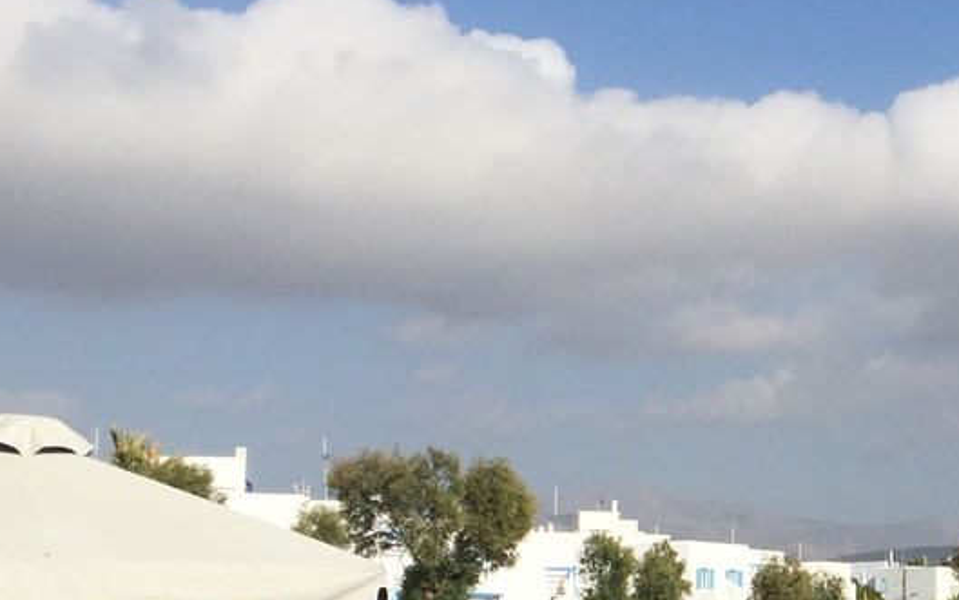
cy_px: 573
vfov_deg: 13.9
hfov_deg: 20.9
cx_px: 1131
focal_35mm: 93
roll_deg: +0.1
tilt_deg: +2.2
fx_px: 2431
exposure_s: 1/3300
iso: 32
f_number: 2.2
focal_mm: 4.15
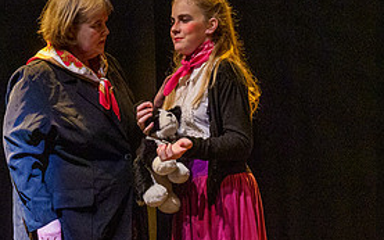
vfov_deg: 10.8
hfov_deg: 17.4
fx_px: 1256
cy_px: 239
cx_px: 146
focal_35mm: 120
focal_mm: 27
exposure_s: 1/60
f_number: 2.8
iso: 1600
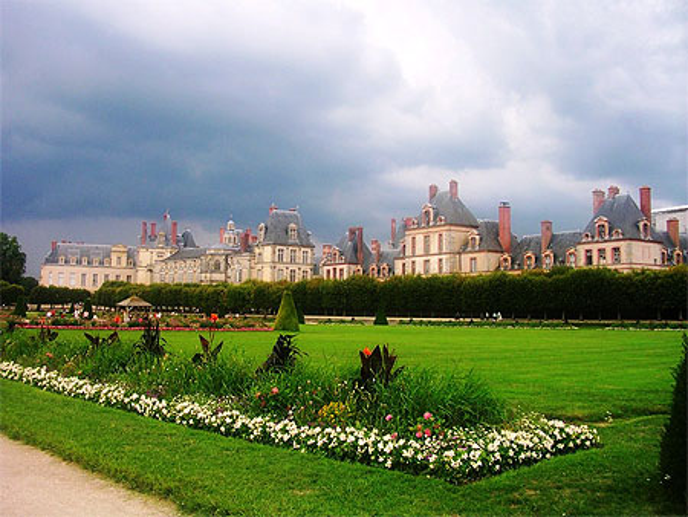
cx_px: 344
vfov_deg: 38.7
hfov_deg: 50.1
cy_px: 258
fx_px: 736
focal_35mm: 37
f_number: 2.7
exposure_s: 1/353
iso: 100
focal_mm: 5.6
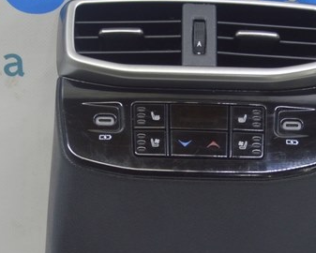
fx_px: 1039
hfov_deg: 17.3
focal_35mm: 111
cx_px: 173
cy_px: 238
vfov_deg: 13.7
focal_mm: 26
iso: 400
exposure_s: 1/20
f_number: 5.6
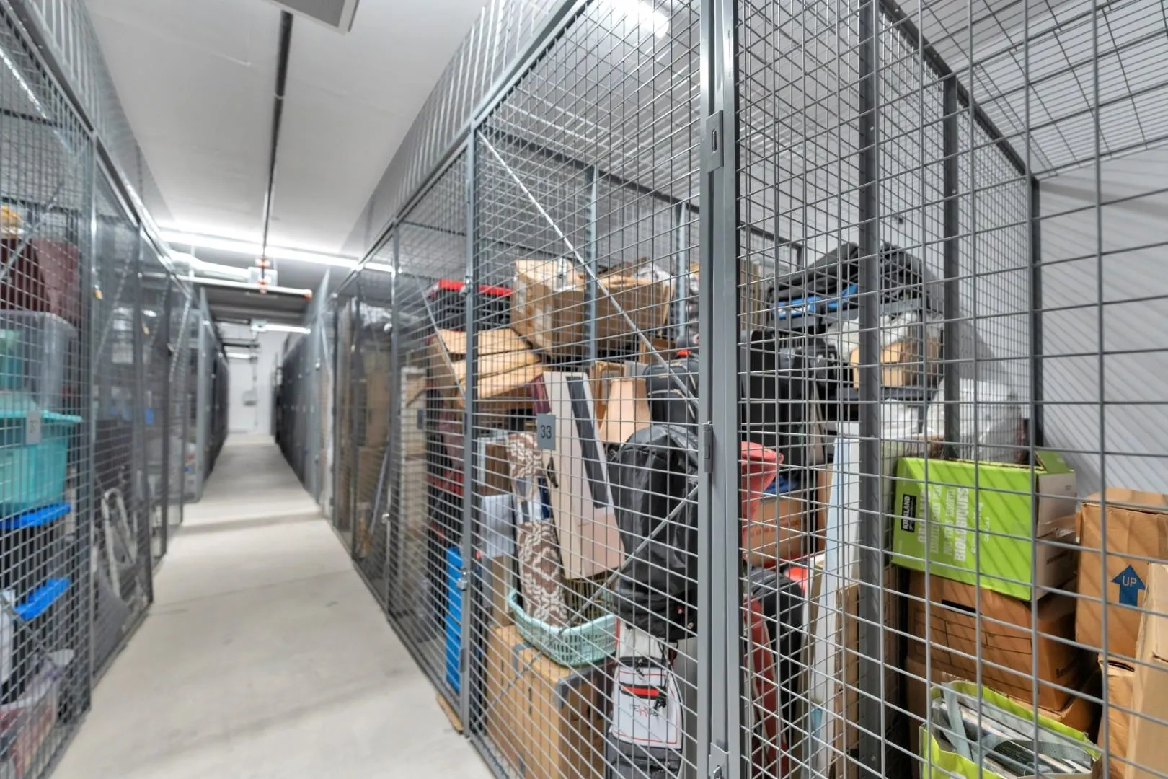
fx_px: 474
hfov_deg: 101.9
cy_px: 390
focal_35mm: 15
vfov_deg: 78.8
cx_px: 584
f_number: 2.8
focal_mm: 14.6
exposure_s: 1/160
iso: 1600
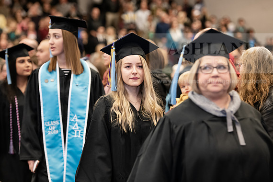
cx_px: 135
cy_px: 91
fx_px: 864
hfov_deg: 17.9
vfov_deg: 12.0
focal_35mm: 114
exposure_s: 1/200
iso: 2000
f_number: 3.2
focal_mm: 112
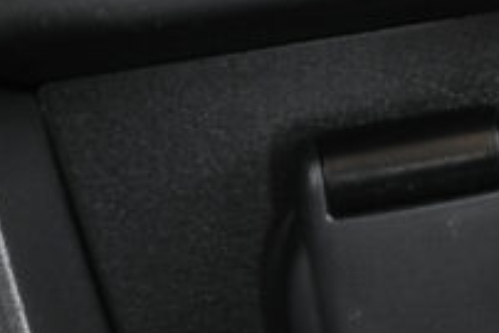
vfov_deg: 9.2
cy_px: -112
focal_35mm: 147
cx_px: 879
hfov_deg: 12.8
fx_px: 2039
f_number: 9
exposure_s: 1/15
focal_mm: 19.2
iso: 2000
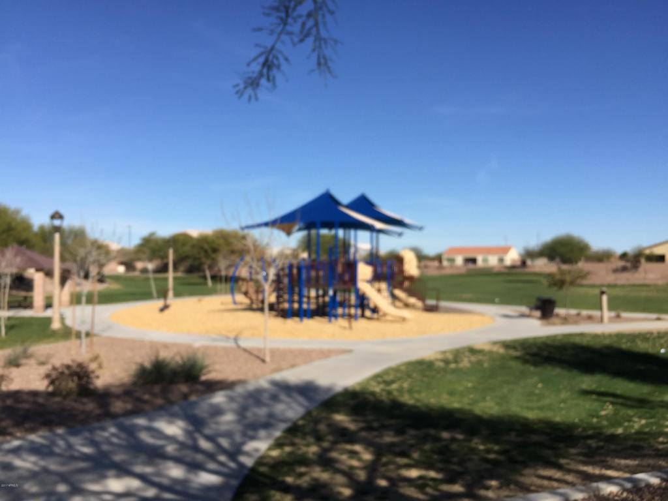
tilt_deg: +2.3
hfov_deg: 61.7
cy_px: 250
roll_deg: -0.5
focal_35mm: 29
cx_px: 334
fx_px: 560
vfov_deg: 48.2
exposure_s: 1/2198
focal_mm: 4.15
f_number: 2.2
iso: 32
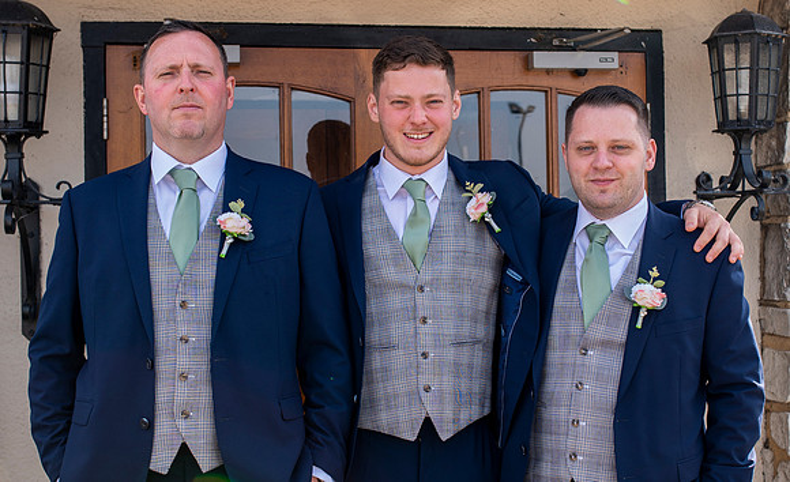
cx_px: 426
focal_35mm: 55
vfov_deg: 23.2
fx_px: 1177
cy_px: 242
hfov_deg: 37.1
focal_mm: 35
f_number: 4.5
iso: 160
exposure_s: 1/320
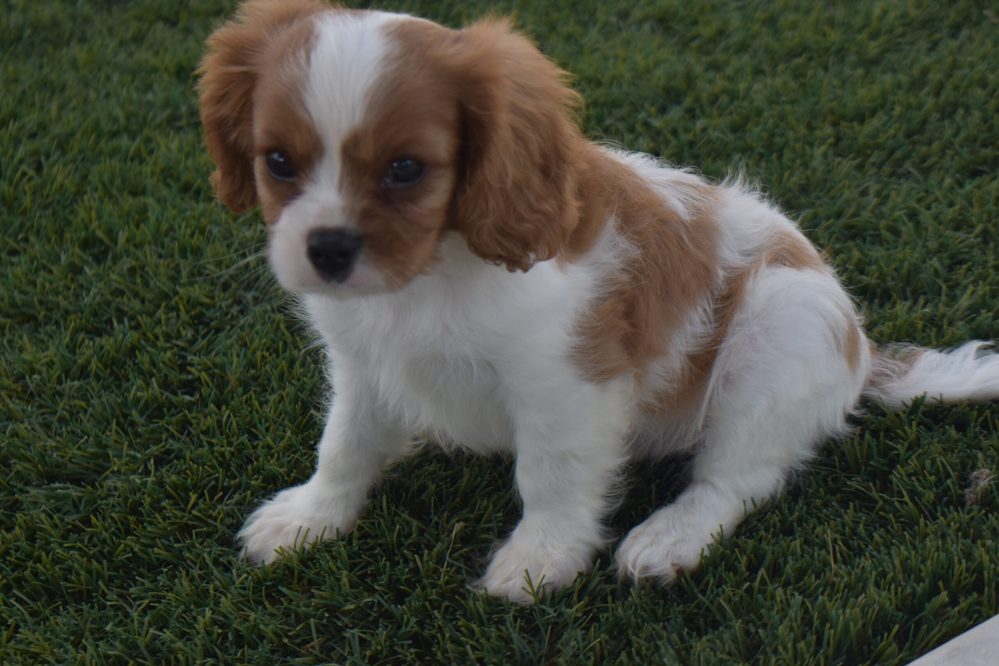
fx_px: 2164
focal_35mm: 78
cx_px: 500
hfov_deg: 26.0
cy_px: 333
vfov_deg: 17.5
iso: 200
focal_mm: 52
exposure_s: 1/400
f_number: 5.6
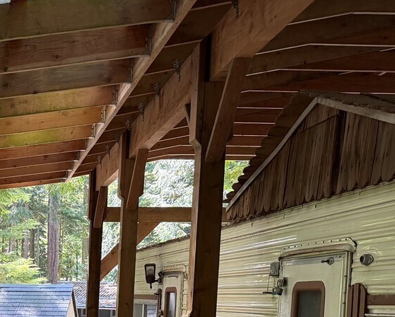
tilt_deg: -3.4
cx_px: -41
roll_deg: -1.2
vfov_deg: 21.6
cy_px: 353
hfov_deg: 26.1
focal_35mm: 67
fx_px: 784
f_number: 1.78
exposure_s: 1/121
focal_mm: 6.76
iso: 200
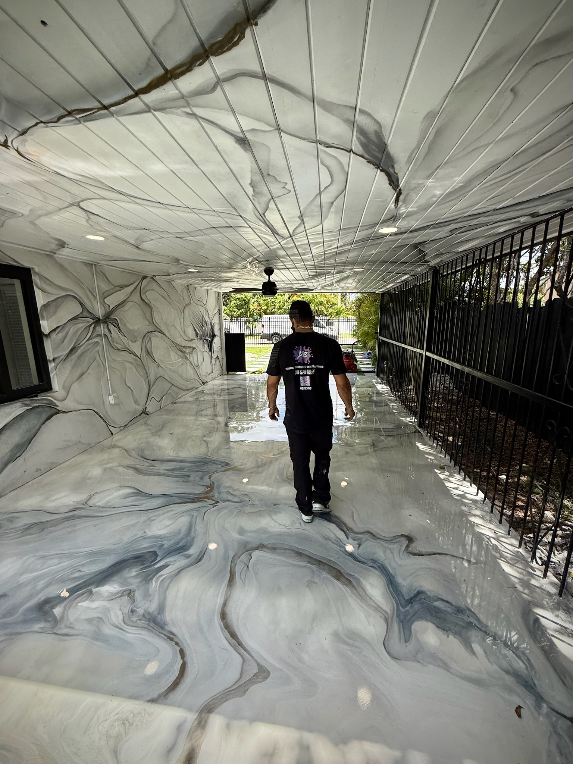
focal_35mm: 14
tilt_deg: -11.5
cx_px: 286
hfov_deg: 85.7
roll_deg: -0.9
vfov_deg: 102.1
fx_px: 309
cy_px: 382
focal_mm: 2.22
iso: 64
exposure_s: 1/607
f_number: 2.2
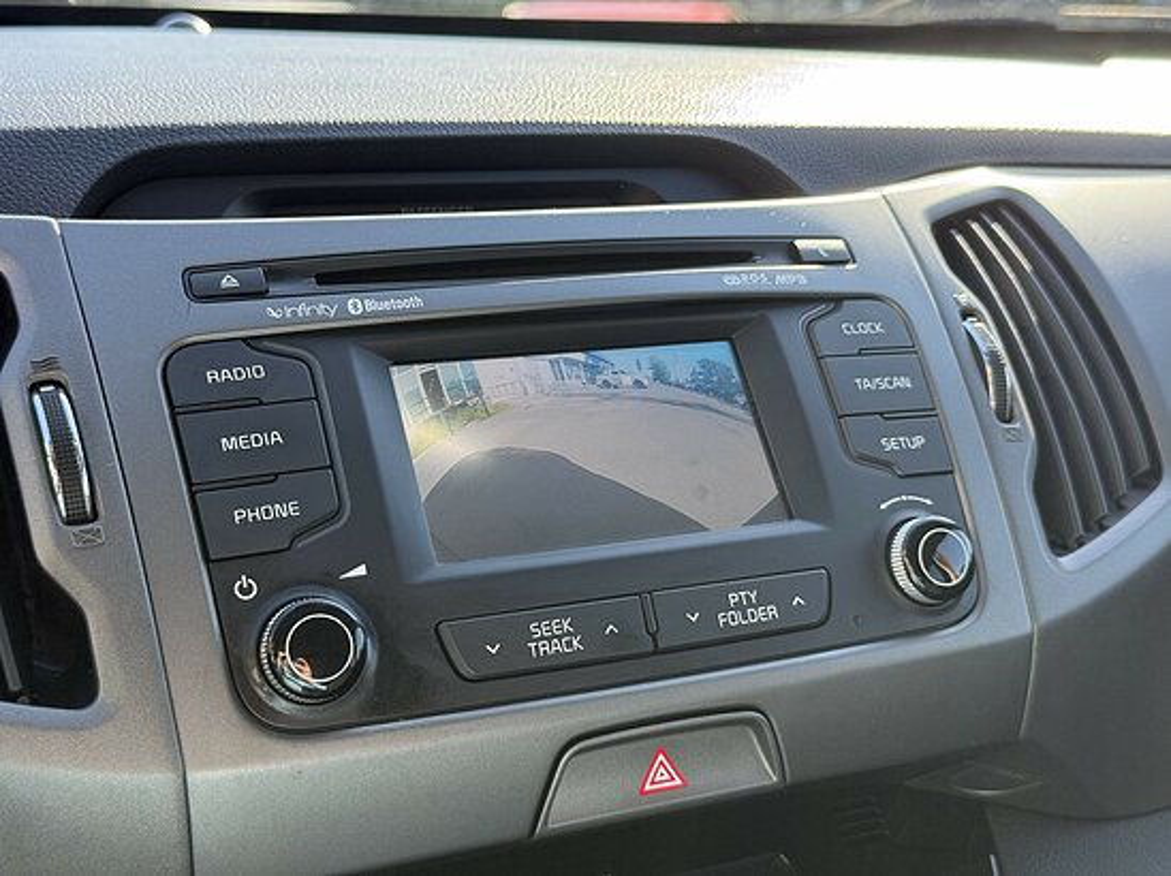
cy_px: 438
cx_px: 586
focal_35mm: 48
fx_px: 1622
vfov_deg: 30.2
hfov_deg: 39.7
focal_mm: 6.76
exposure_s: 1/309
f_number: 1.78
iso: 80
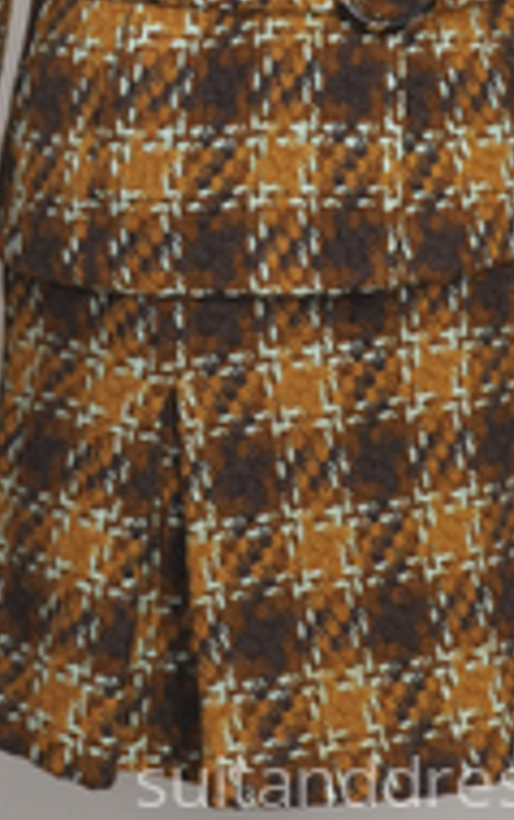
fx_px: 2238
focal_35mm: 100
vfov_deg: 20.3
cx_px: 235
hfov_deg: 13.1
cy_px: 50
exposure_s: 1/50
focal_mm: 32
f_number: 6.3
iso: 400
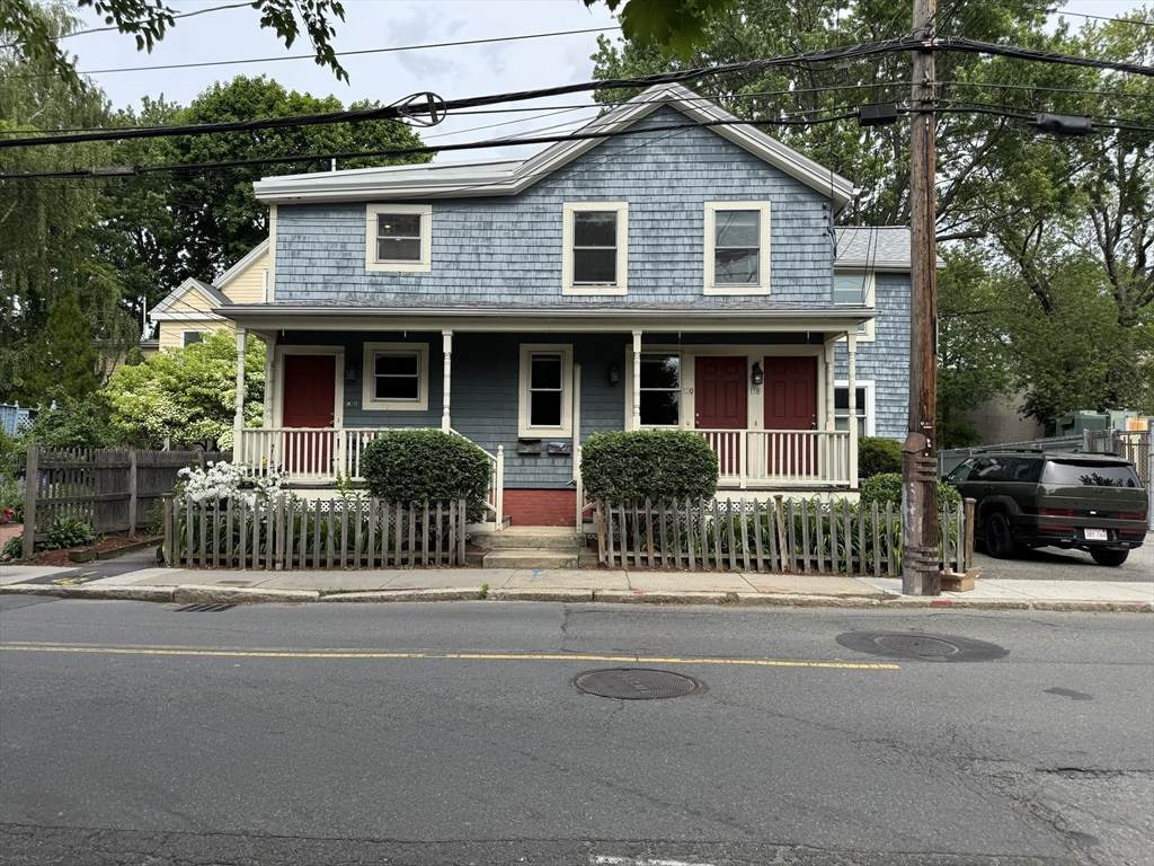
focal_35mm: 24
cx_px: 577
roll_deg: -0.5
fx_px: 800
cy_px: 433
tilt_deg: +3.1
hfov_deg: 71.6
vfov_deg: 56.8
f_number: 1.78
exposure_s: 1/1980
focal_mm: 6.76
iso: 80
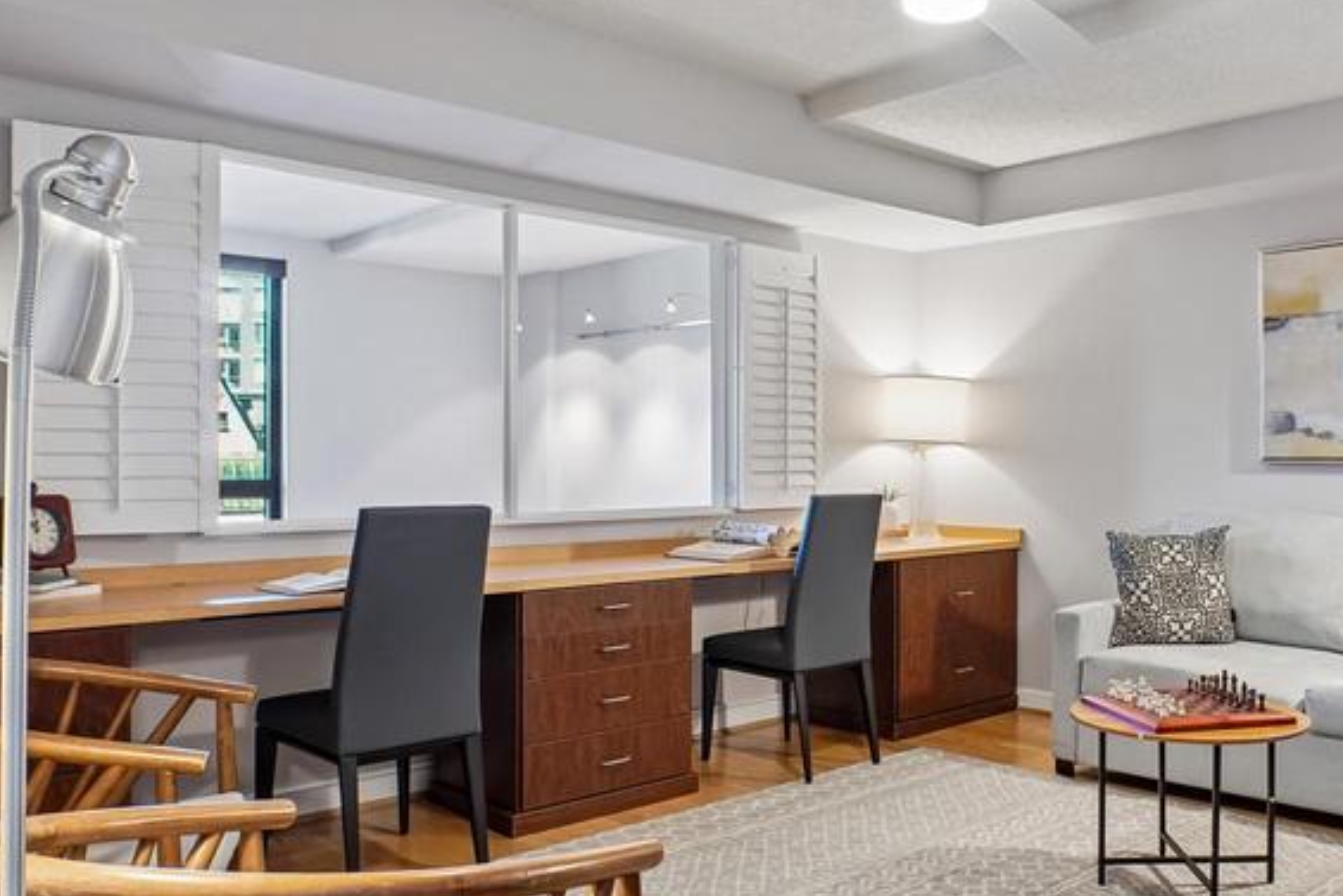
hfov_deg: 60.9
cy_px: 455
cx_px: 870
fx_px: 1116
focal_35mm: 30
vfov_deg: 43.8
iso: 500
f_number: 8
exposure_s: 1/4
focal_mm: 11
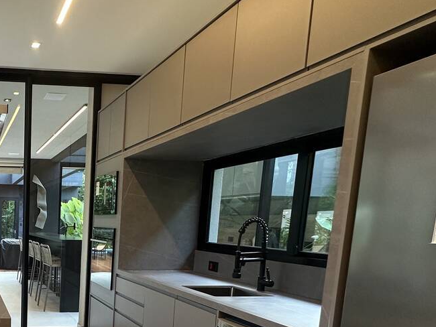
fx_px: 391
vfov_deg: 42.9
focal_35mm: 31
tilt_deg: -7.1
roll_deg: -0.7
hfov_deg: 48.7
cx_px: 7
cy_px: 273
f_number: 2.2
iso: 200
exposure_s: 1/120
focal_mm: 2.22
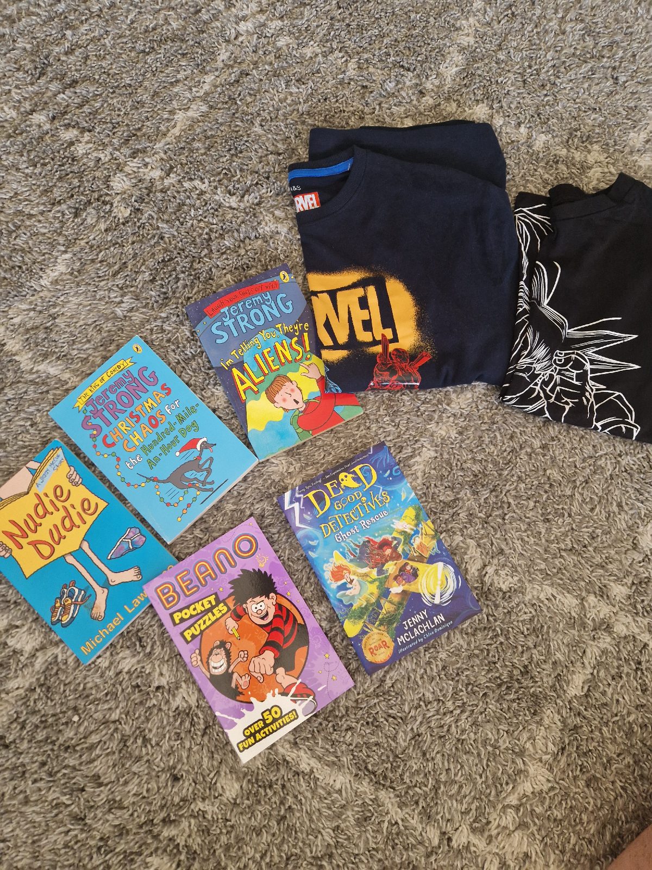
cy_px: 435
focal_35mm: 23
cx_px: 326
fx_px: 578
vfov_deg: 73.9
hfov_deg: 58.9
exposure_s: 1/100
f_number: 1.8
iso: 64
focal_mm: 5.4
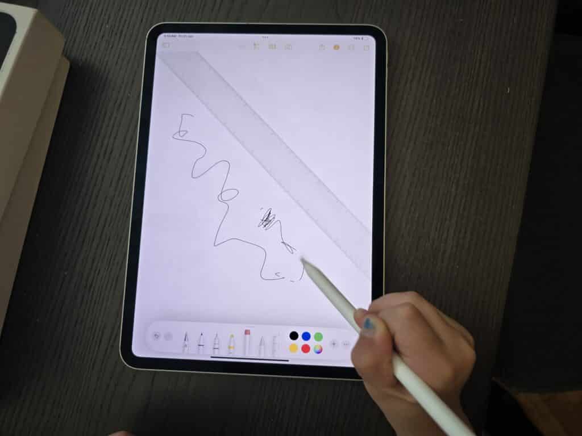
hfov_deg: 73.9
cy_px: 218
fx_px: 387
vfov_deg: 58.9
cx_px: 291
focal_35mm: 23
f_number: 1.7
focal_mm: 6.3
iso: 100
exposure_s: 1/60
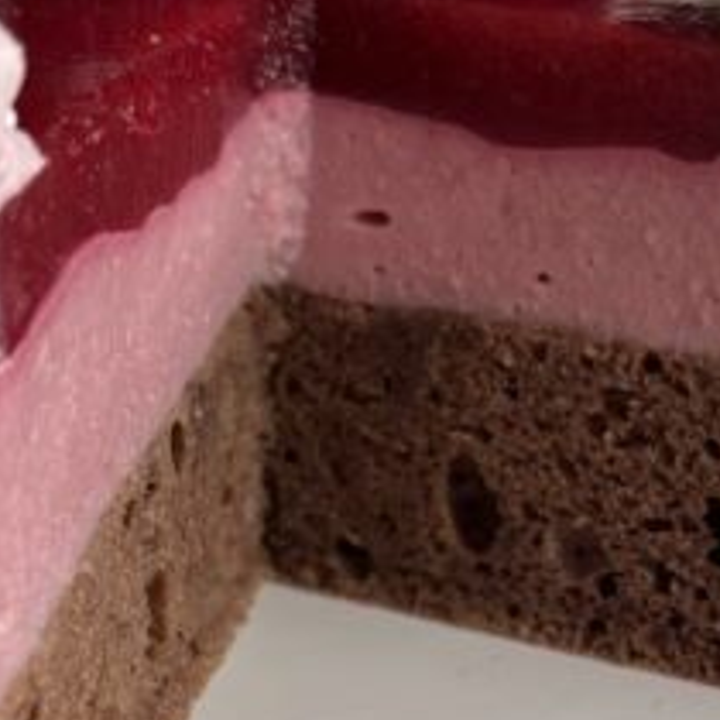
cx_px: 648
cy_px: 765
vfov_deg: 15.2
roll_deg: +0.3
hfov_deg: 15.4
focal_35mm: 112
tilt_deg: -26.0
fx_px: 2636
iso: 40
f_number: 1.5
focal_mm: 5.7
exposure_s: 1/271
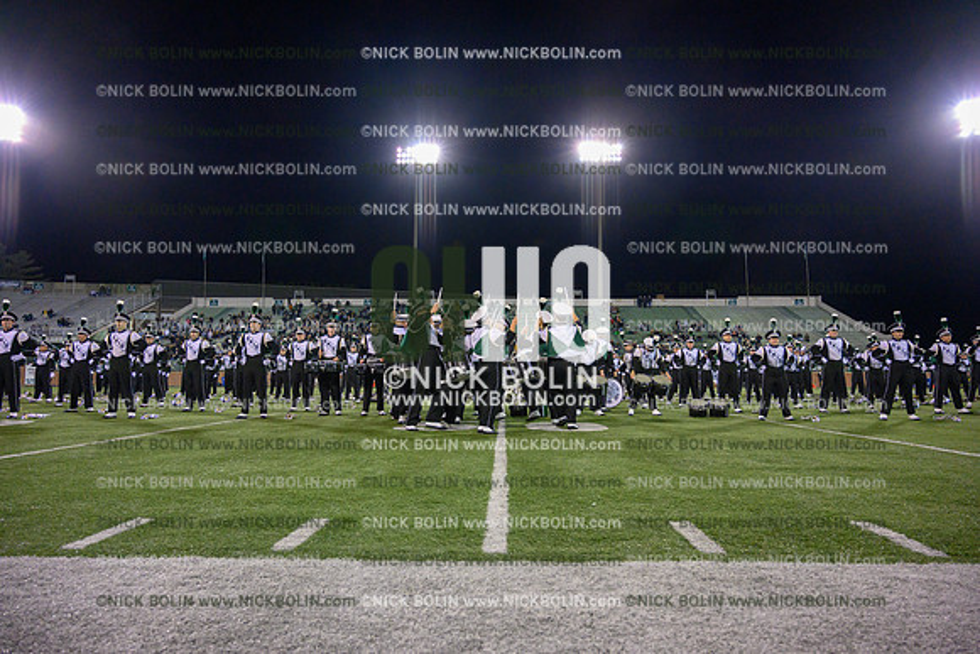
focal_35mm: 24
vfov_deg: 53.2
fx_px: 653
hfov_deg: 73.7
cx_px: 490
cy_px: 327
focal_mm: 24
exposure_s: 1/1000
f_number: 4
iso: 5000
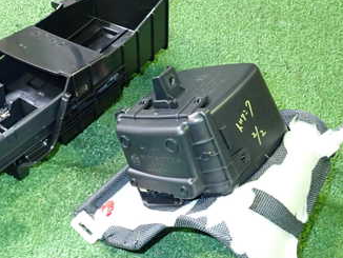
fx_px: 456
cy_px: 148
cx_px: 79
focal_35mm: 46
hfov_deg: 39.9
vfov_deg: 31.5
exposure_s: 1/30
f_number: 2
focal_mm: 4.5
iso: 500
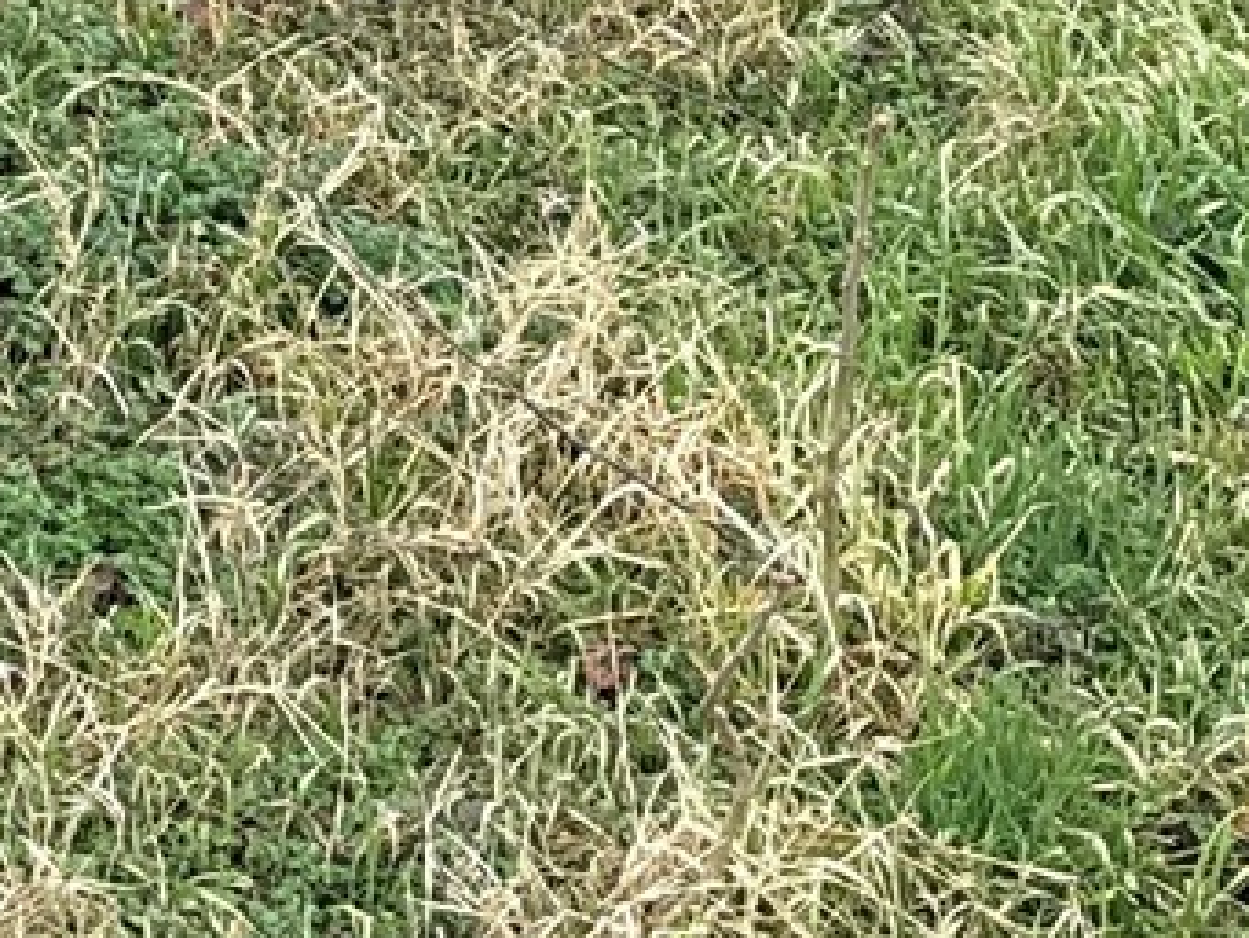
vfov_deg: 9.7
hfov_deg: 13.4
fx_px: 4873
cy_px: -1301
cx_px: -879
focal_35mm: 135
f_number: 1.78
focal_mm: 6.76
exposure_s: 1/121
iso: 160
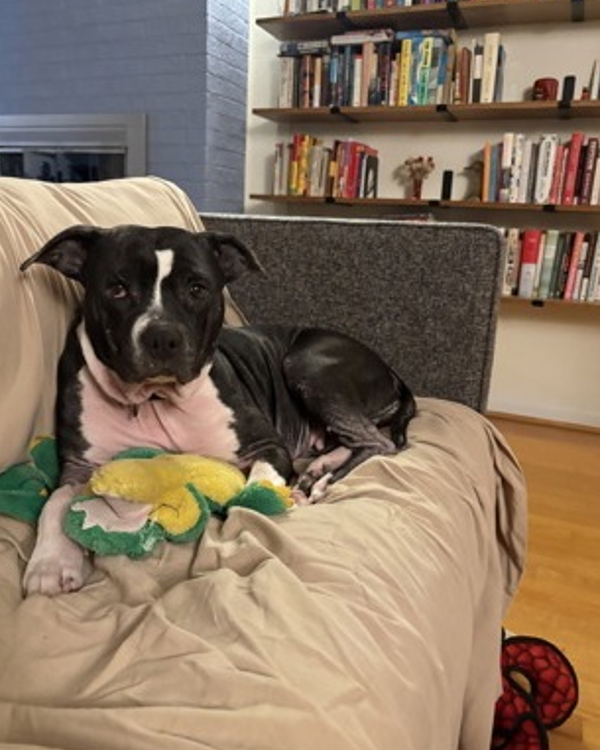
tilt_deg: -12.0
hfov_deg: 51.5
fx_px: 621
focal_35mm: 28
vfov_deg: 62.2
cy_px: 354
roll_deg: -3.1
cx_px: 298
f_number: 1.6
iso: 640
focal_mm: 5.96
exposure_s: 1/30
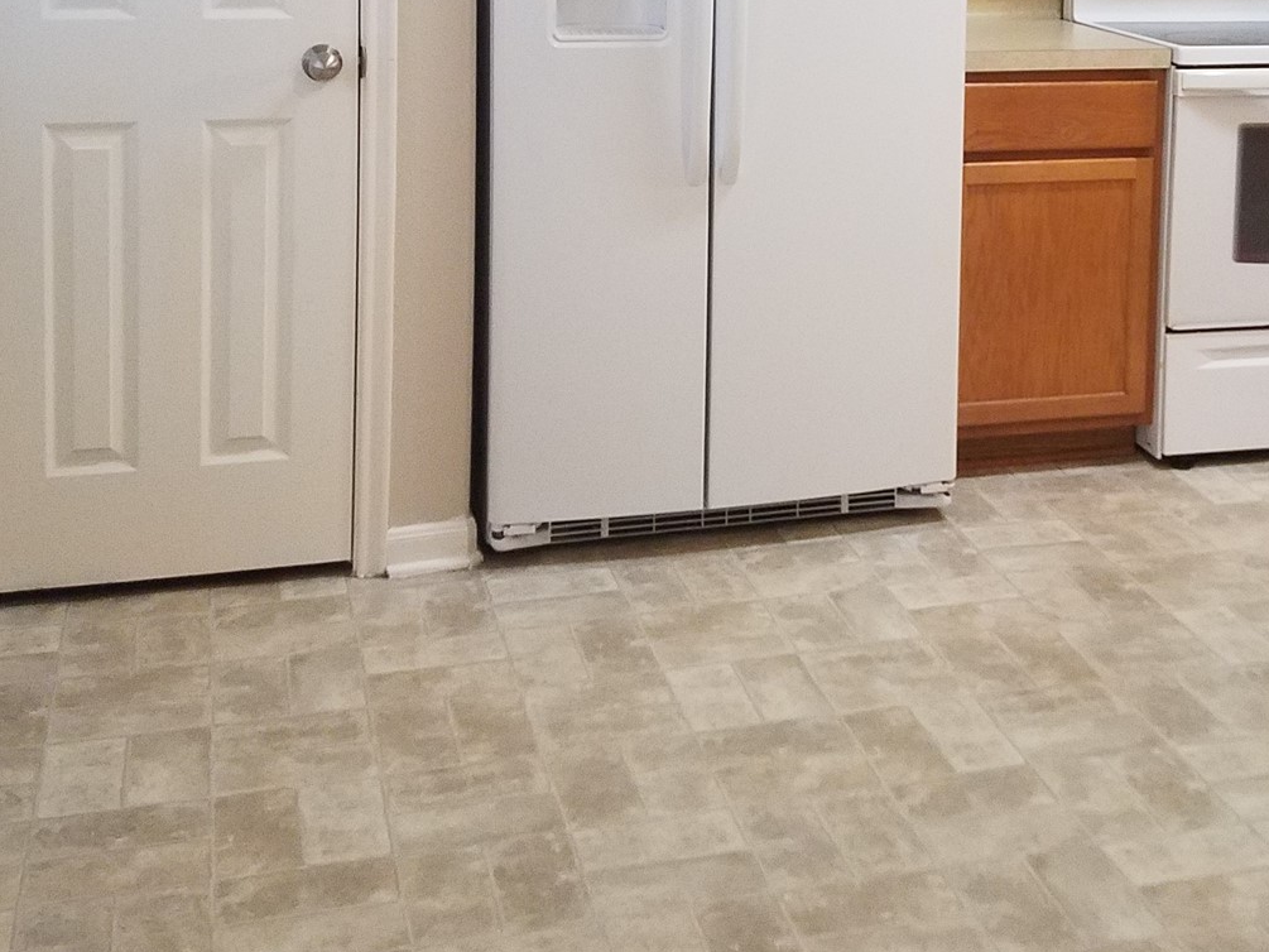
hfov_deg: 35.7
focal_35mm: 53
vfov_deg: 26.3
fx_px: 1943
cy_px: 27
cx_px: 888
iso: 200
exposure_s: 1/40
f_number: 1.7
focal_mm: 4.2
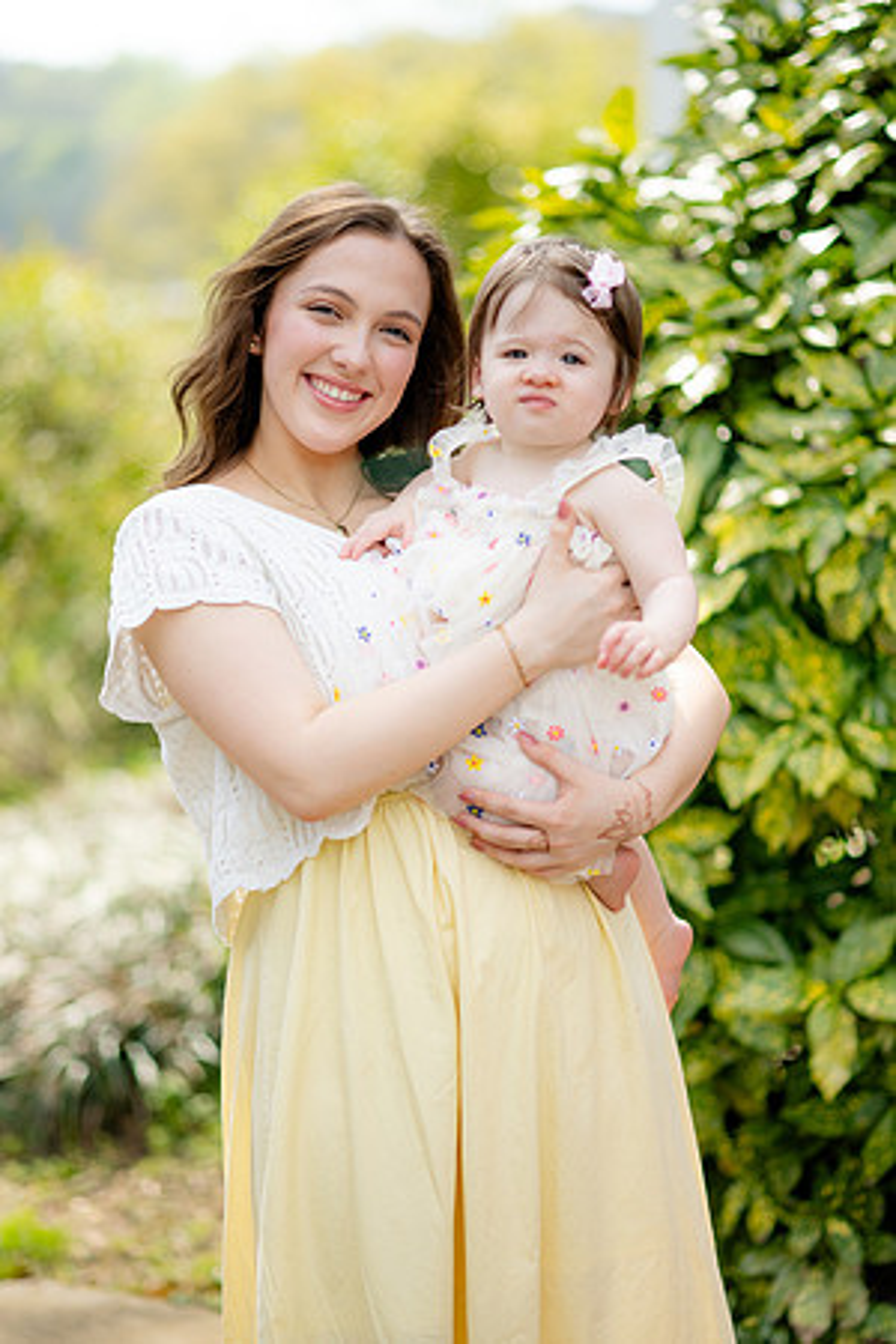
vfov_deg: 23.9
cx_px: 448
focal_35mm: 85
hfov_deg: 16.1
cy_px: 672
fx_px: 3173
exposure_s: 1/1600
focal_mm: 85
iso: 160
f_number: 1.8
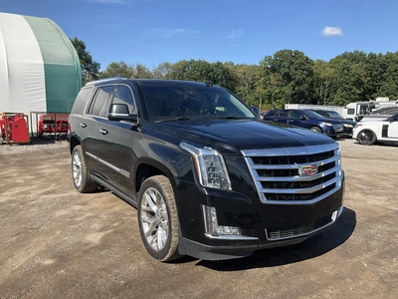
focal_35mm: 29
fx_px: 333
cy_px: 150
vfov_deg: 48.2
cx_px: 199
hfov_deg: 61.7
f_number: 1.8
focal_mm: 3
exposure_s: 1/1250
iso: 25
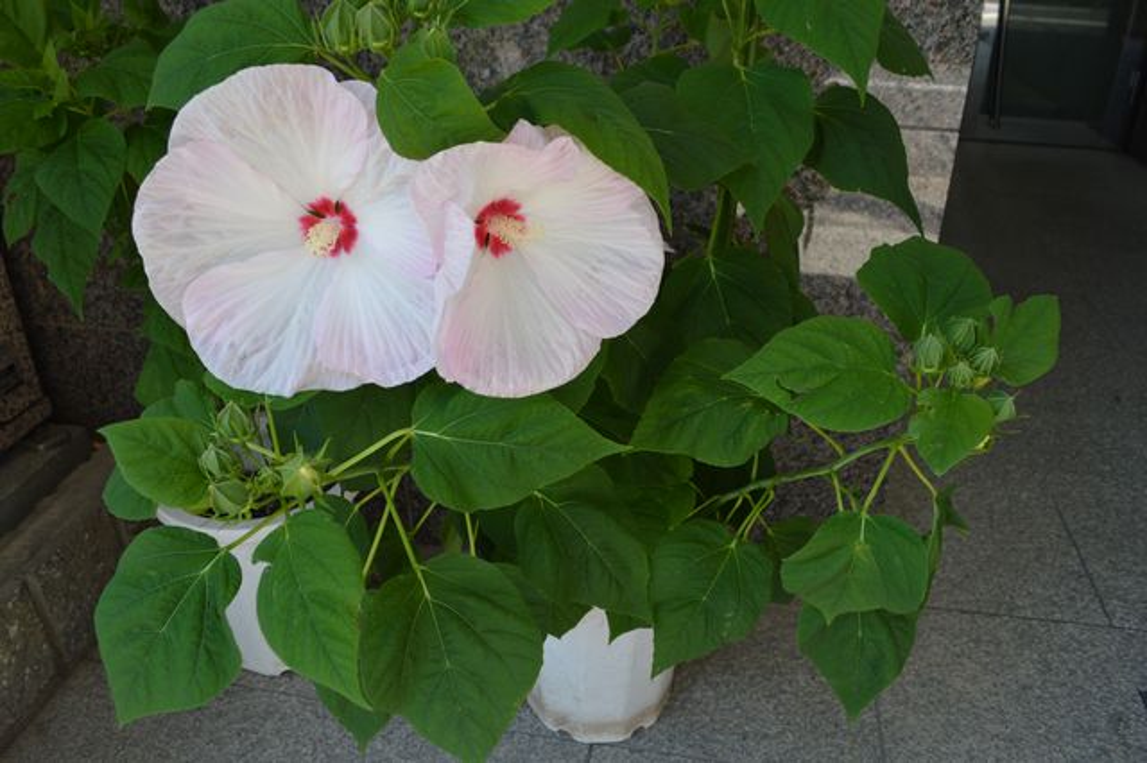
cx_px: 574
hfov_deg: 67.4
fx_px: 860
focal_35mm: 27
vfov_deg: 47.9
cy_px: 382
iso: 100
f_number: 5.6
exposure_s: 1/60
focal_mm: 18
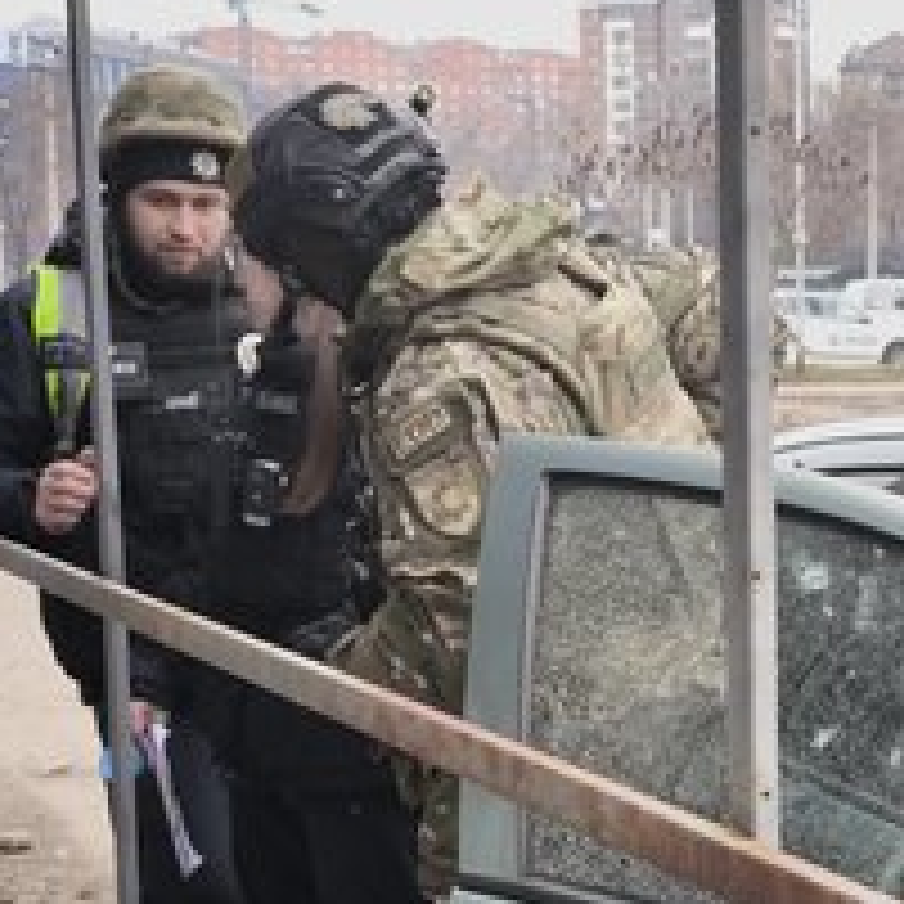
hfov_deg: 19.5
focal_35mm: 88
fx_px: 2600
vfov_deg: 19.6
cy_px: 661
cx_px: 733
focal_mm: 7.1
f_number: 1.9
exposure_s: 1/100
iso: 400
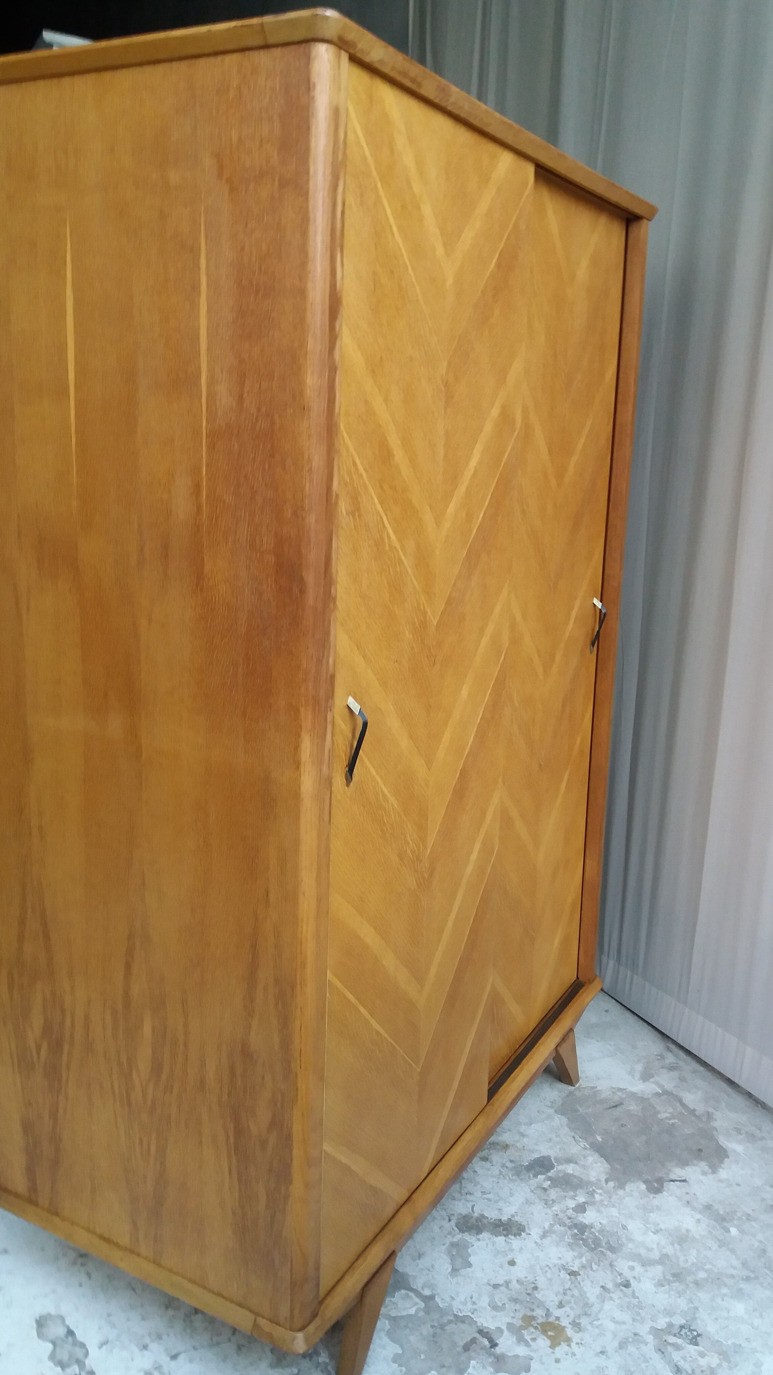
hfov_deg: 37.8
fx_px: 1130
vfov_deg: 62.6
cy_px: 696
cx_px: 388
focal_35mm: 31
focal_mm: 3.7
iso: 160
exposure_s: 1/25
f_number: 1.9
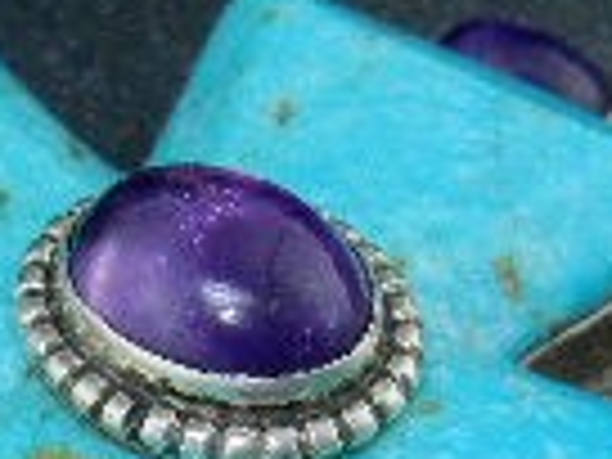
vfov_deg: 4.6
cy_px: 544
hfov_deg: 6.2
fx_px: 5657
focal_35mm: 320
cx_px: 99
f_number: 4.1
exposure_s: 1/30
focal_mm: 12.2
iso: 262
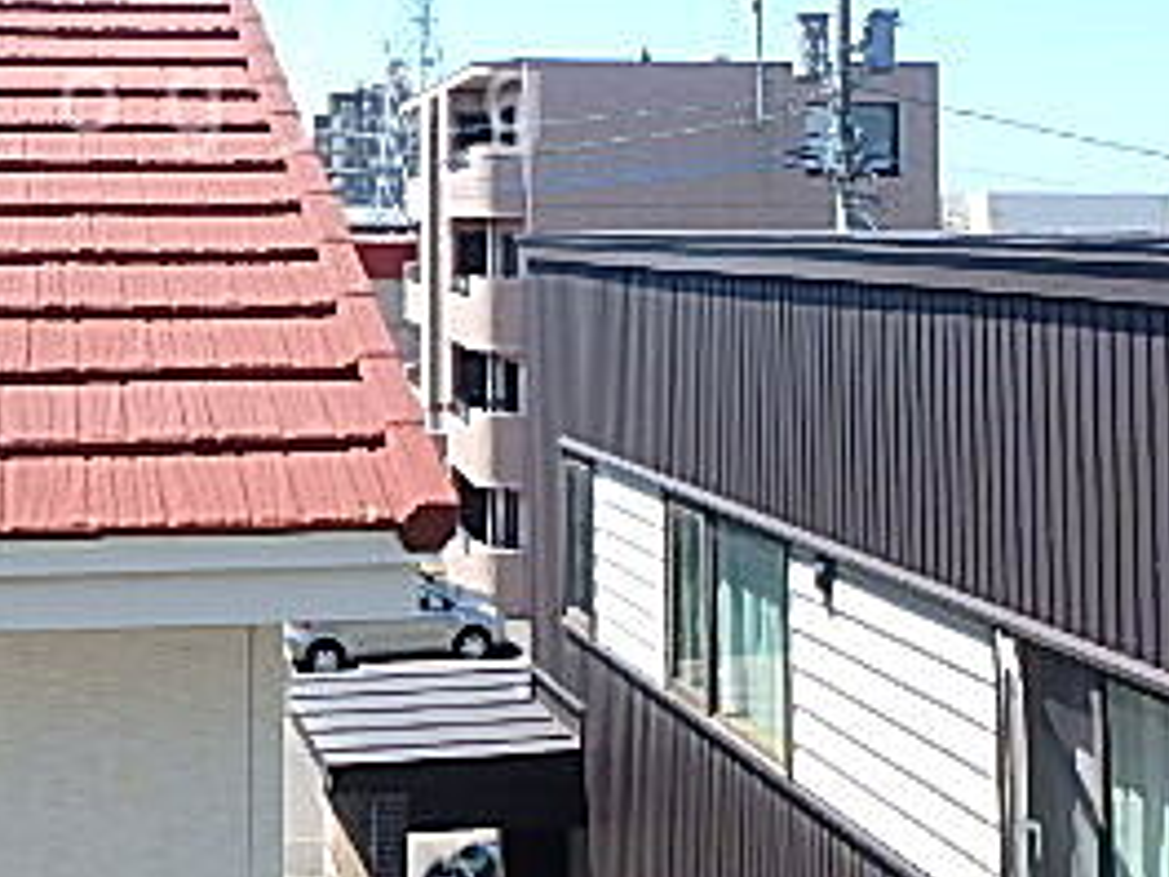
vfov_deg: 27.6
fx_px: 1722
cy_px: 102
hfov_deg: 36.4
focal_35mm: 51
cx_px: 261
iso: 125
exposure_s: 1/500
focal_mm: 3.7
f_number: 3.5
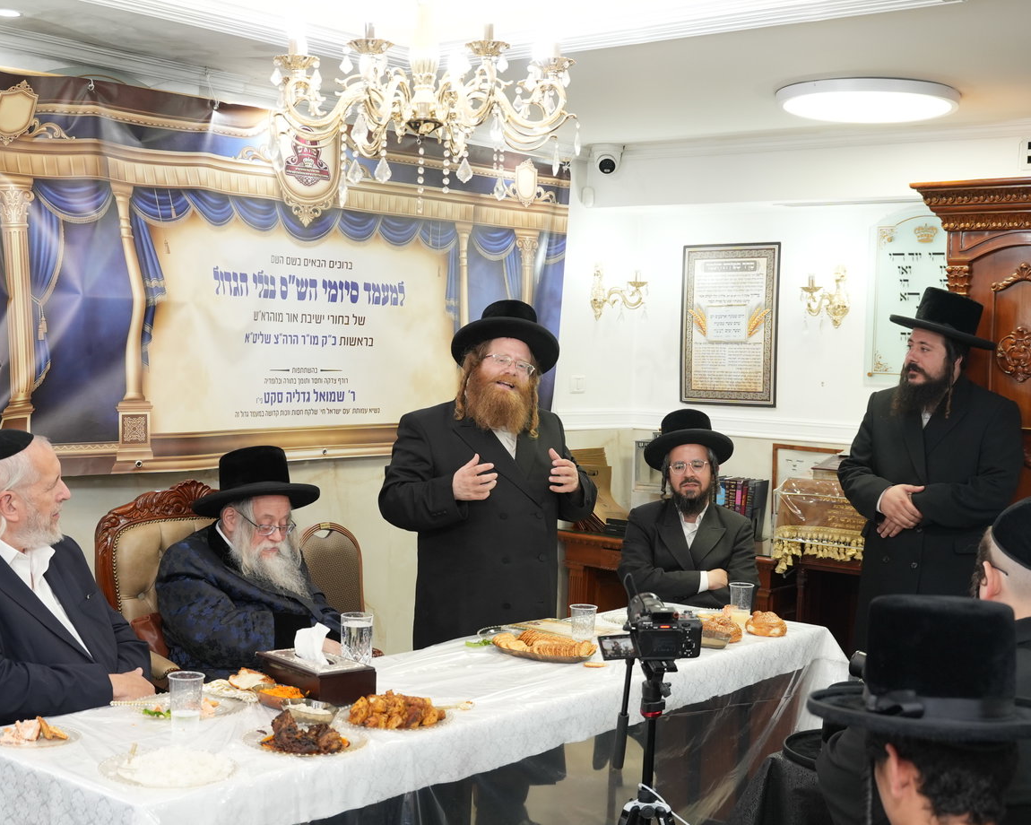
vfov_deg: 31.5
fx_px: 1465
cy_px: 411
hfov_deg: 38.7
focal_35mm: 48
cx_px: 468
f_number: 3.5
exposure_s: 1/125
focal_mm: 28.3
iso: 800
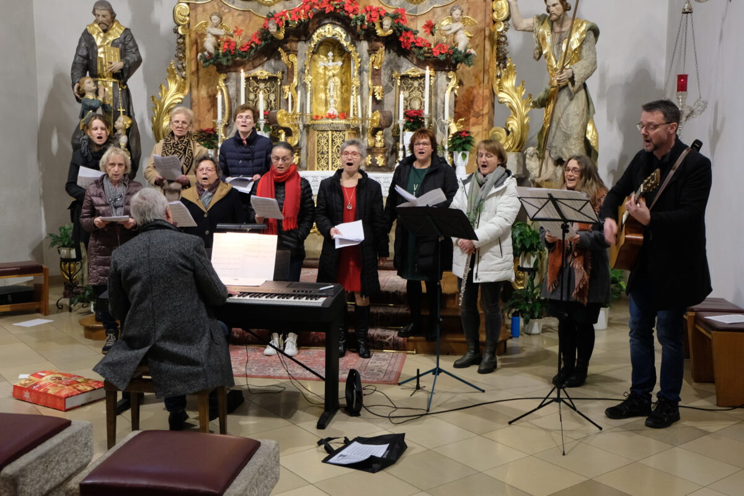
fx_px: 744
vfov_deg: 36.9
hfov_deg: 53.1
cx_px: 372
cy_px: 248
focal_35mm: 36
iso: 1600
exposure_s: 1/60
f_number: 4.2
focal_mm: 24.3
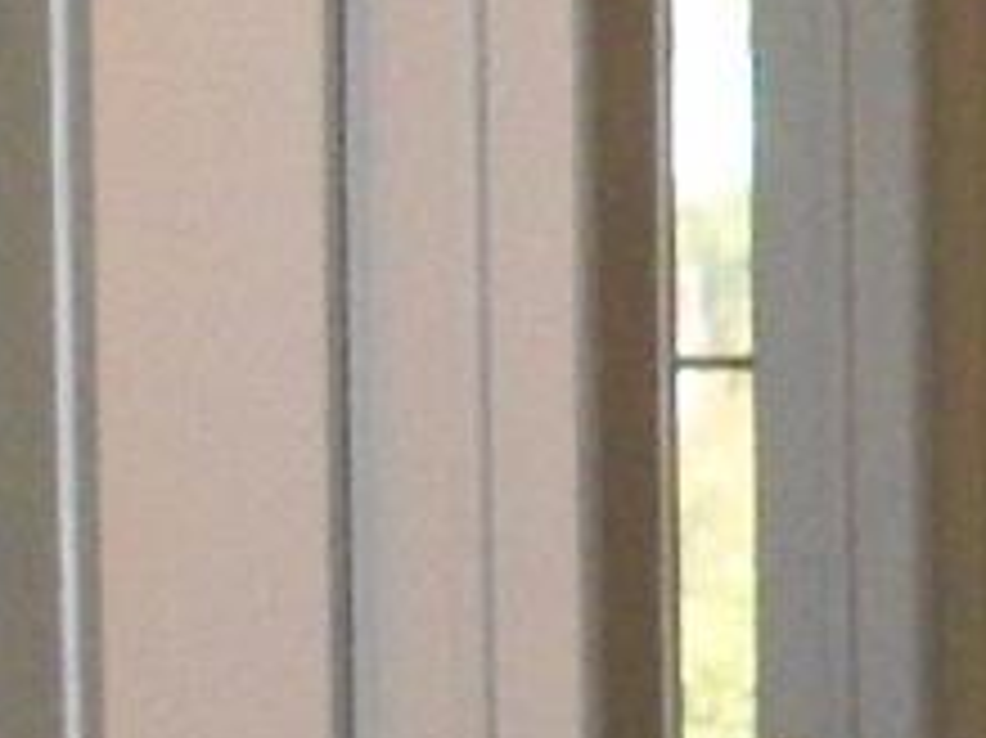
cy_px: 418
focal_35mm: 240
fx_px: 6832
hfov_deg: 8.0
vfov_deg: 6.2
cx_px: 1715
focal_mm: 6.3
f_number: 3.1
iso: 400
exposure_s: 1/125
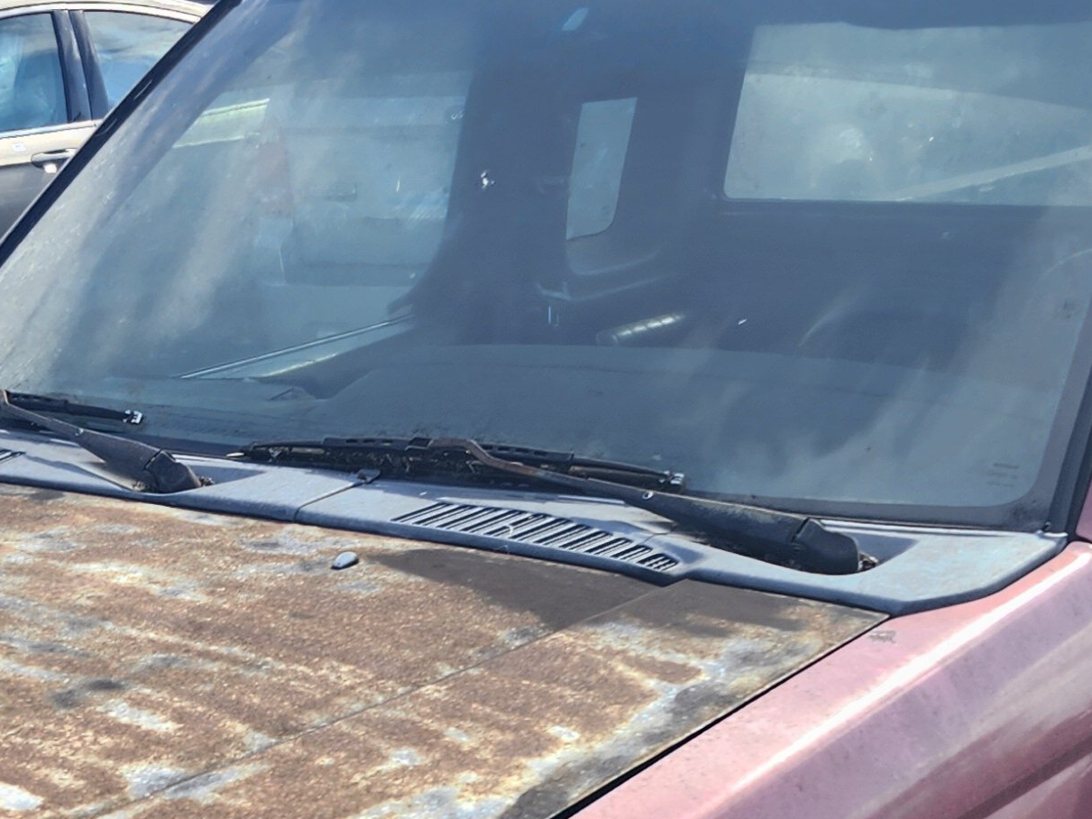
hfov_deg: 25.6
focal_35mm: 76
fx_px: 2397
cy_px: 1133
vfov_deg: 17.8
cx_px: 424
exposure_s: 1/353
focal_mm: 5.54
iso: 25
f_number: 1.8
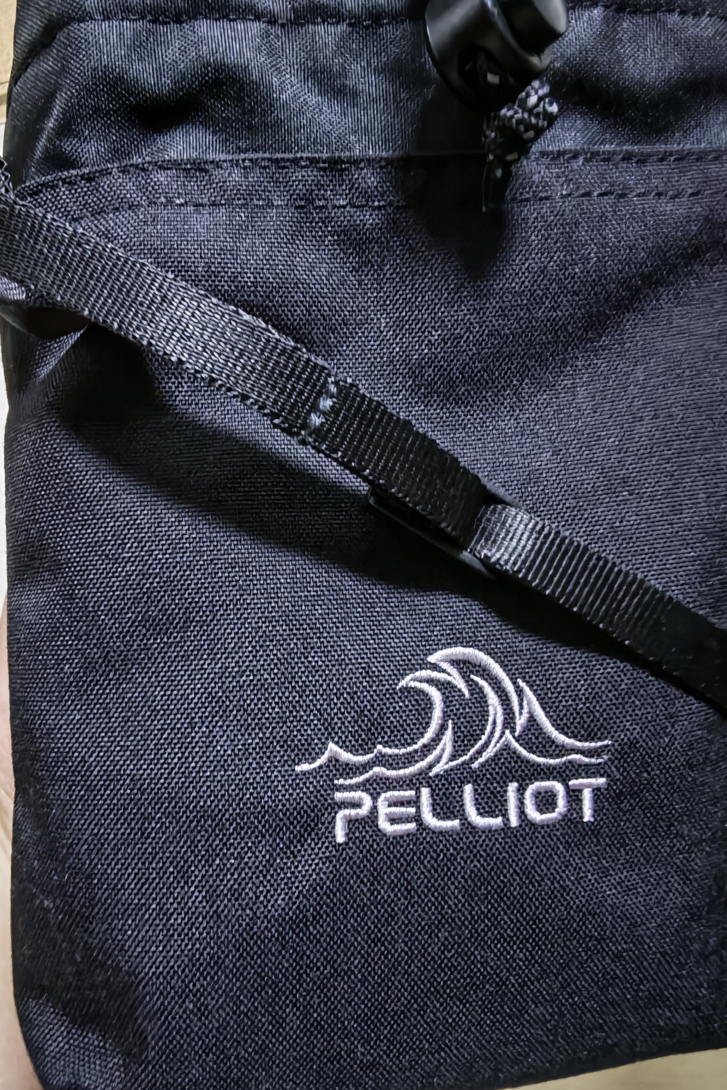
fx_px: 757
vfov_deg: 71.5
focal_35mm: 25
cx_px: 378
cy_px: 545
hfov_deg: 51.3
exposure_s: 1/8
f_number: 2.2
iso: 640
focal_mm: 1.96
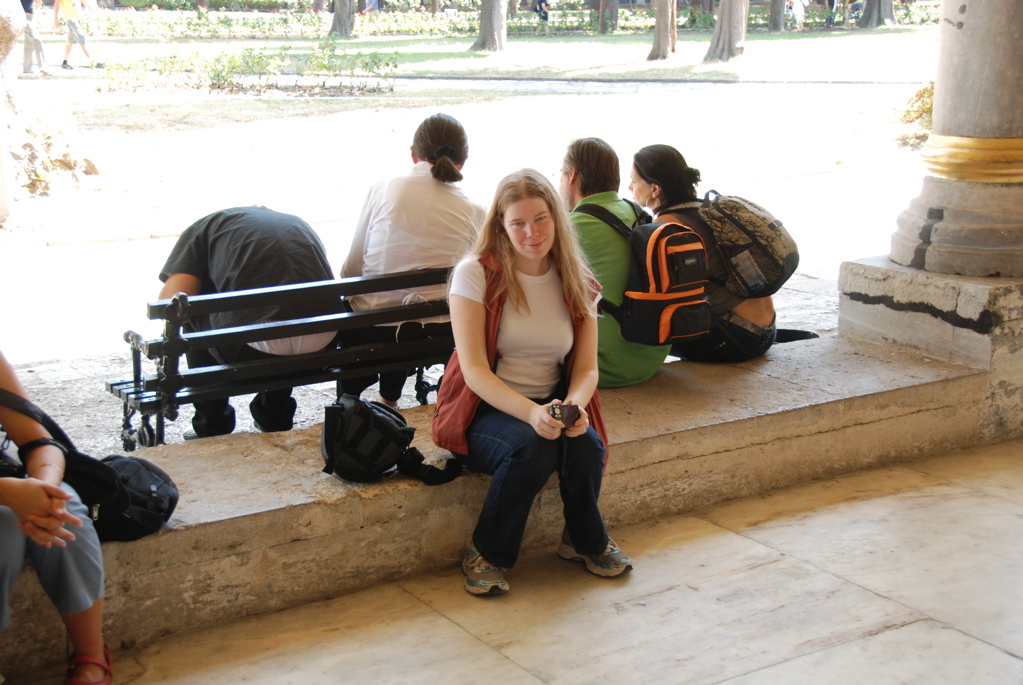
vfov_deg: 26.6
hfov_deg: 38.8
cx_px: 512
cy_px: 342
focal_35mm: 51
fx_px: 1451
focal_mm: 34
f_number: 4.5
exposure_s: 1/80
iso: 320
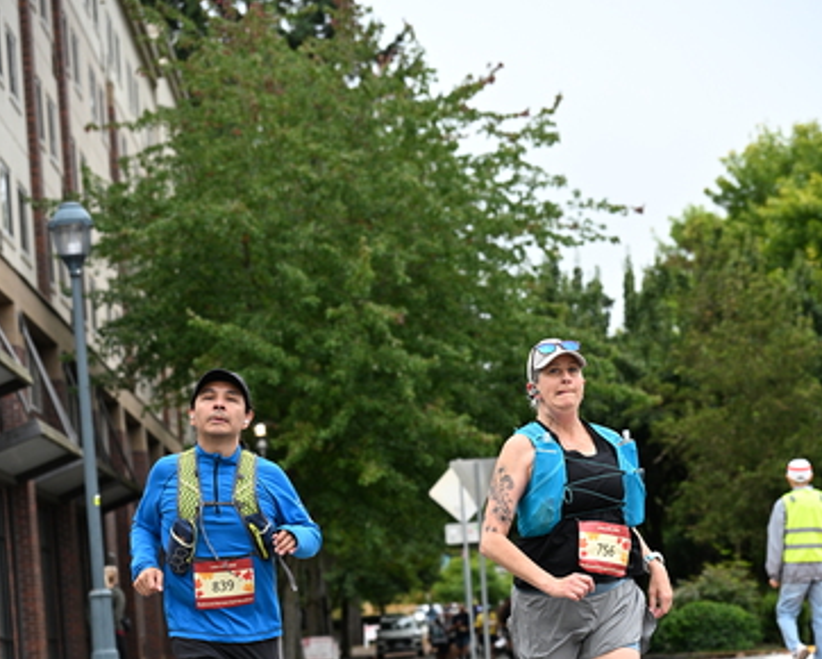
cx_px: 408
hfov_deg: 17.9
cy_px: 548
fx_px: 2605
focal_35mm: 107
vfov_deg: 14.3
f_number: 4
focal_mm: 75
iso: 1600
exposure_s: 1/800
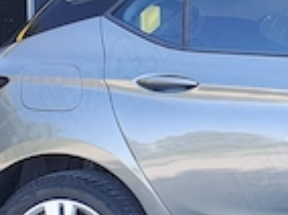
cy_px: 122
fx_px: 880
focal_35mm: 106
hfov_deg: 16.0
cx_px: 503
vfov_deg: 13.9
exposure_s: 1/200
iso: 161
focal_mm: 5.89
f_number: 1.4
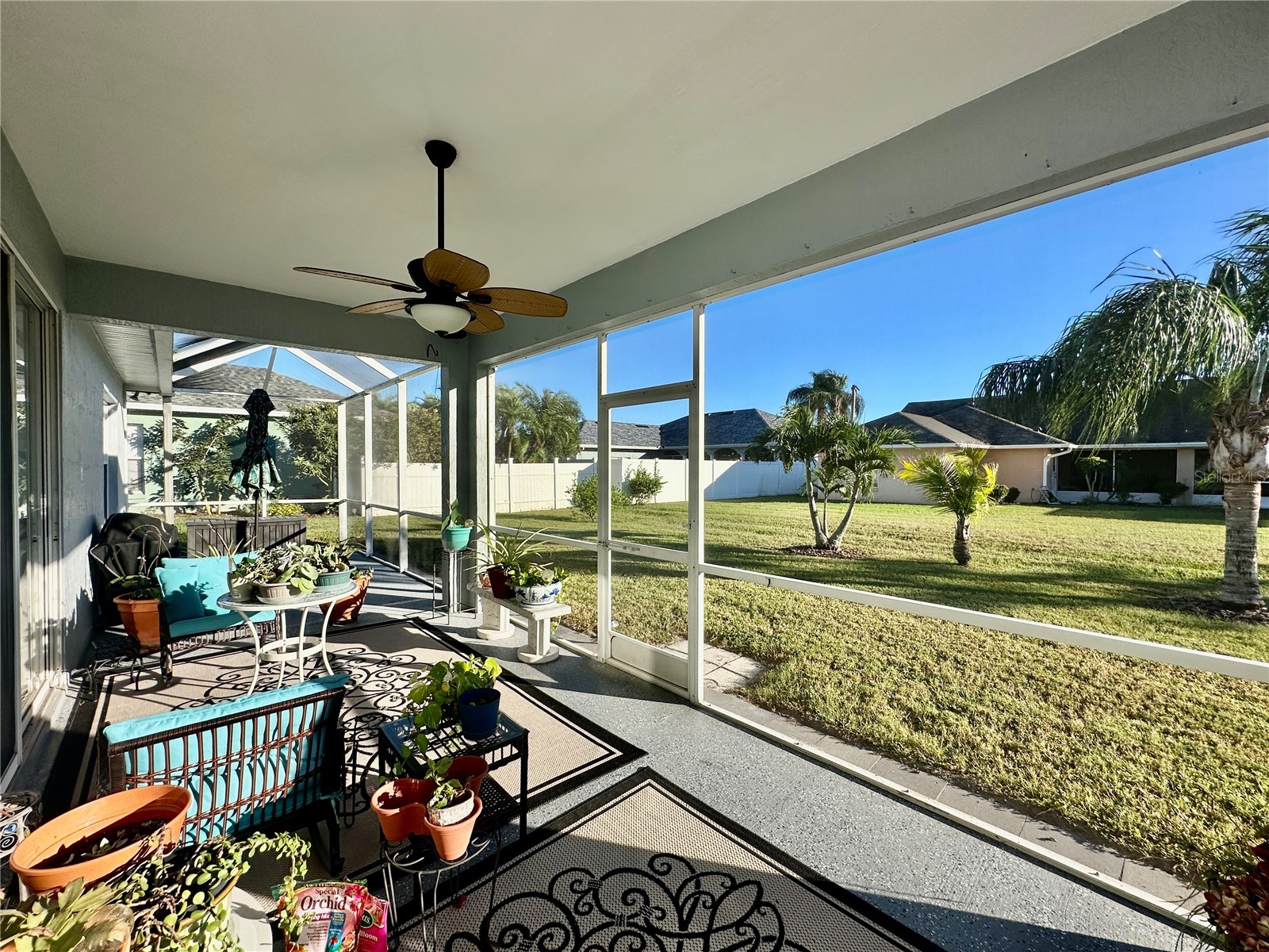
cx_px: 634
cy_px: 476
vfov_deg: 85.7
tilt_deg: -0.9
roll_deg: -0.8
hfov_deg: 102.1
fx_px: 513
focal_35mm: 14
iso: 40
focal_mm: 2.22
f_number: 2.2
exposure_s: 1/963
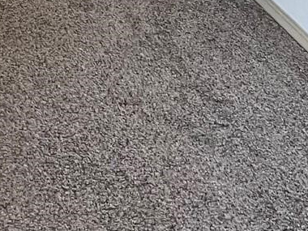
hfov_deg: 12.0
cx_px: -387
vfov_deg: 9.7
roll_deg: -0.6
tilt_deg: -9.5
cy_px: -293
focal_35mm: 138
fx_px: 1228
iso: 200
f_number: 1.6
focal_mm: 5.1
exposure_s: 1/60
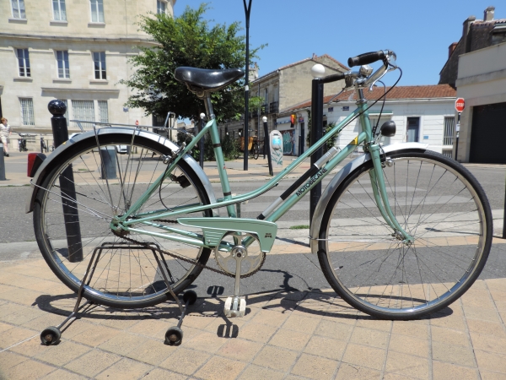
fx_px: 351
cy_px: 190
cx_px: 253
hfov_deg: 71.6
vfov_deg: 56.8
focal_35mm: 24
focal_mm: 4.3
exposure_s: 1/1000
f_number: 3
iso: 80
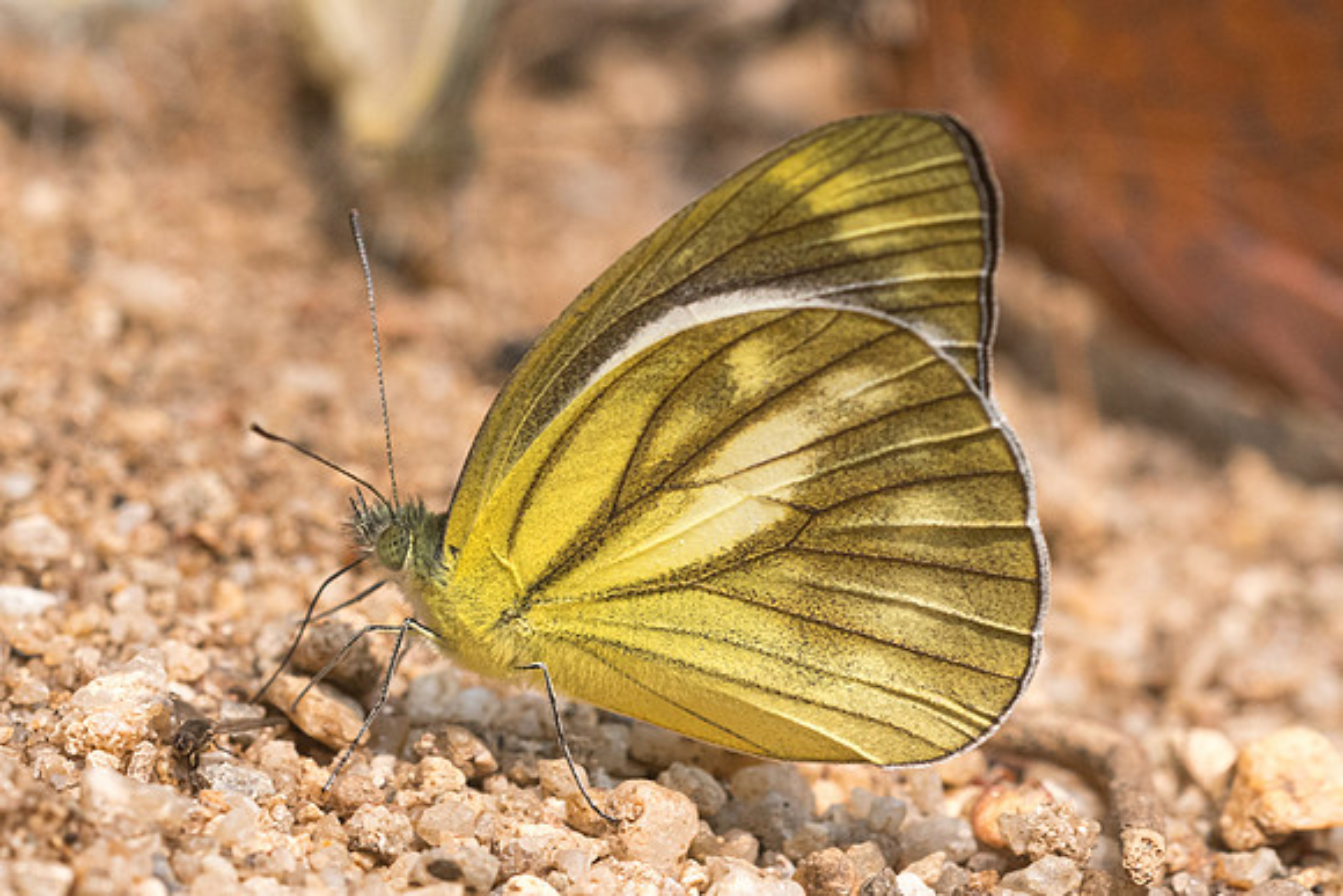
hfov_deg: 5.7
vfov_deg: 3.8
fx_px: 13371
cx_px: 688
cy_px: 523
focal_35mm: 358
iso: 640
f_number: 9
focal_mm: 150
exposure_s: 1/800
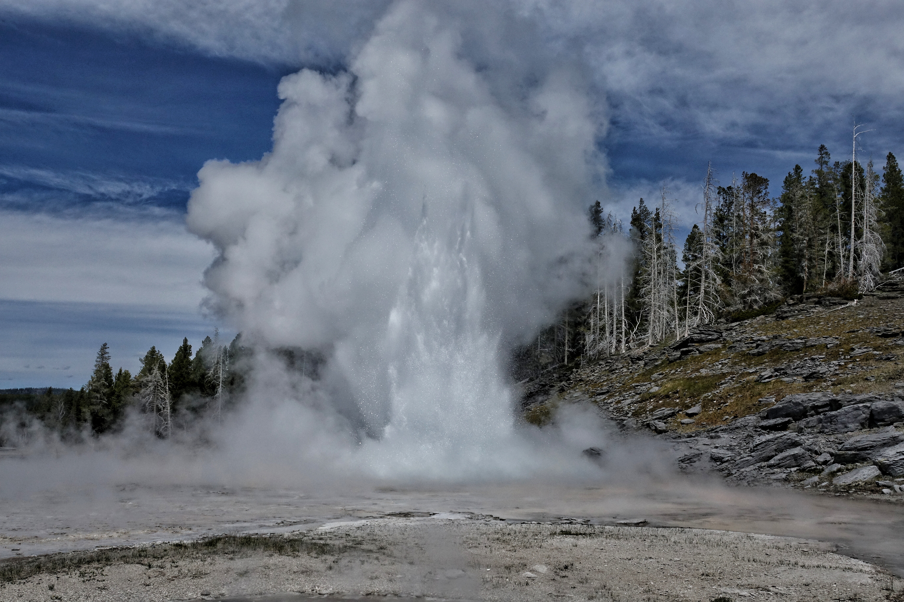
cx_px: 452
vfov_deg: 36.9
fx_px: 904
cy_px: 301
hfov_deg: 53.1
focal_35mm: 36
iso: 200
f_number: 8
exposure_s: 1/2000
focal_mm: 13.31
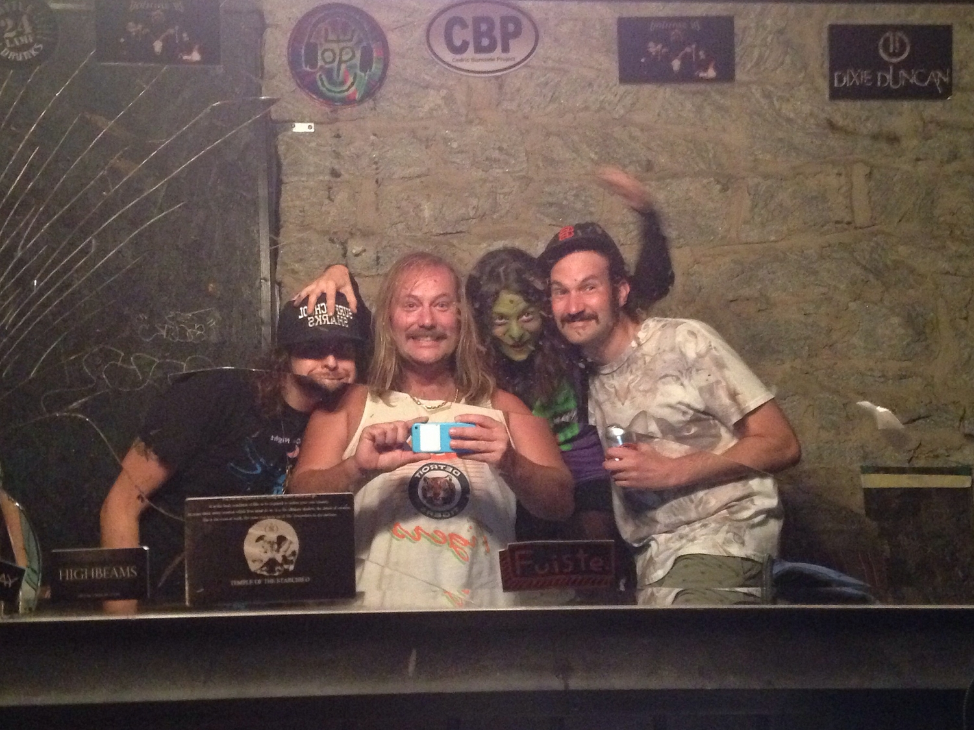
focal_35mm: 33
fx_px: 929
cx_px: 487
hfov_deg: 55.4
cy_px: 365
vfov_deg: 42.9
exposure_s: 1/15
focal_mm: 4.12
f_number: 2.4
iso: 640
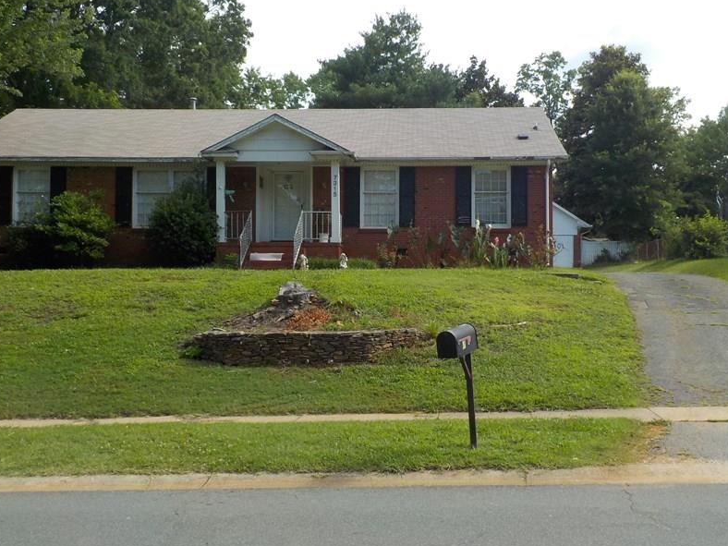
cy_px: 271
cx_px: 385
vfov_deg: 36.8
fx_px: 820
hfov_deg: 47.8
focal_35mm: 39
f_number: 3.3
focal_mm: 4.1
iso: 125
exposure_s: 1/640
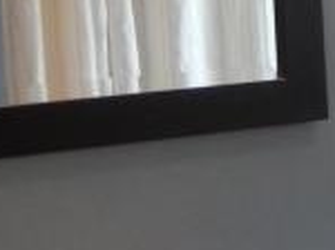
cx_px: 824
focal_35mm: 171
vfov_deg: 8.6
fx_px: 1652
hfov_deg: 10.0
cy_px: 51
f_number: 3.4
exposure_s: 1/30
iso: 360
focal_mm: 4.5
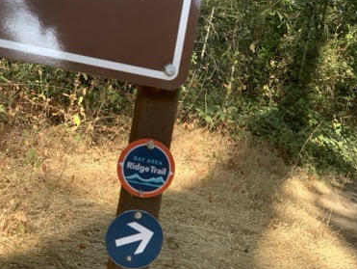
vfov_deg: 26.1
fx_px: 578
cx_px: 185
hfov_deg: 34.3
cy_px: 139
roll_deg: -9.7
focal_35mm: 56
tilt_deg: +0.1
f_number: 2.4
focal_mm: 6
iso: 16
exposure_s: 1/90
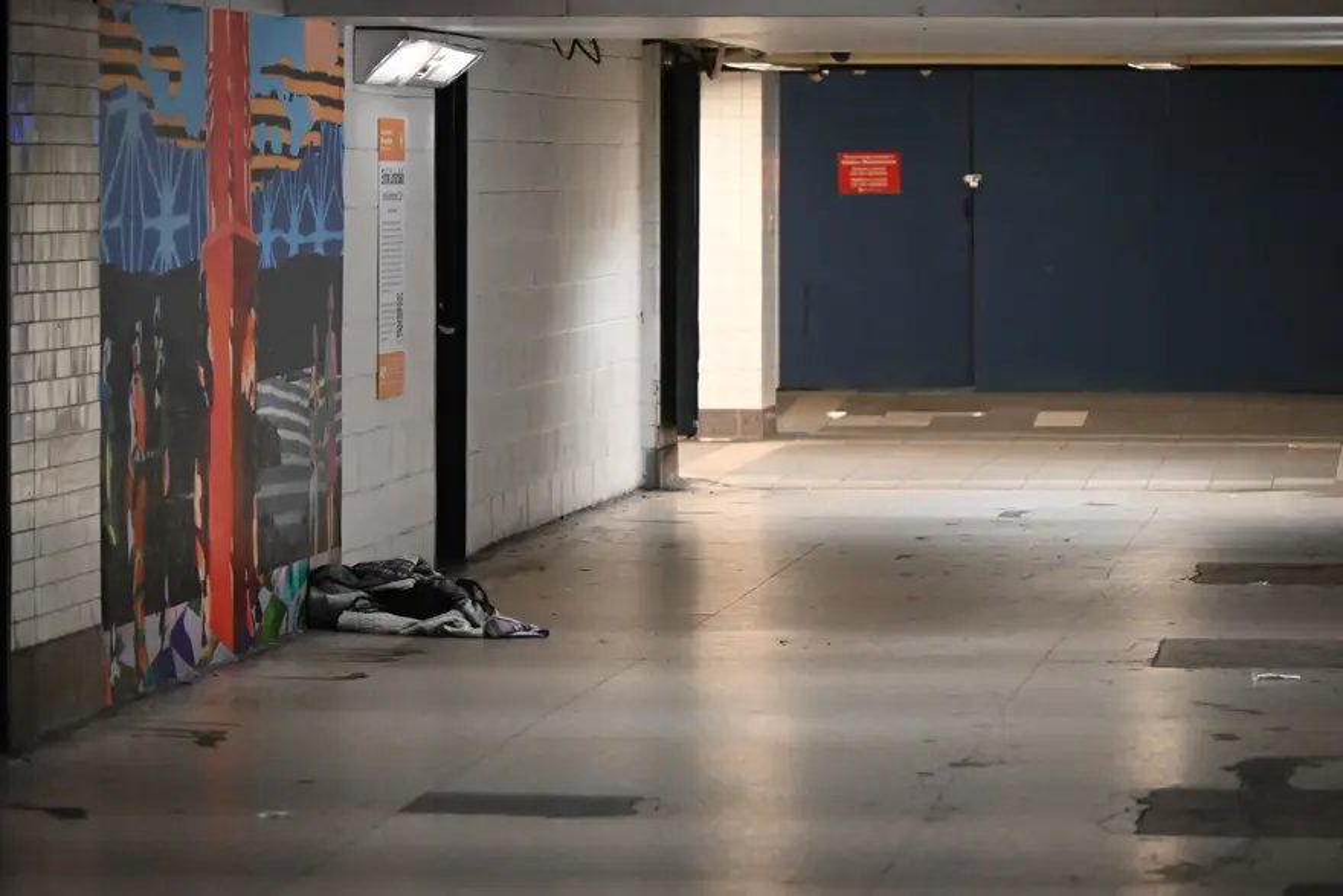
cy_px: 448
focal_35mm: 200
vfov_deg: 6.9
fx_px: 7462
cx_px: 672
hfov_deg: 10.3
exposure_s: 1/200
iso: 9000
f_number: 6.3
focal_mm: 200
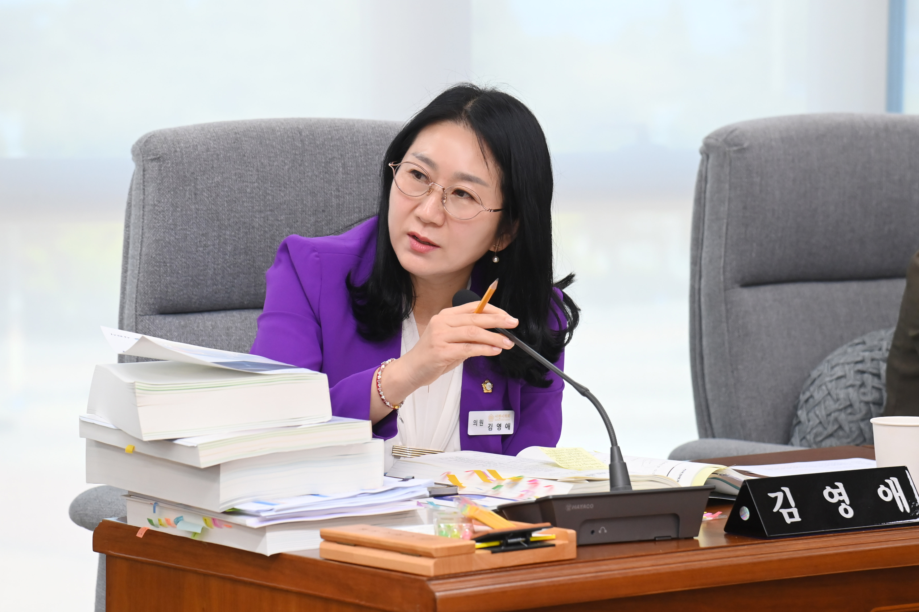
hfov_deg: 17.1
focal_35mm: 120
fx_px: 3063
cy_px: 306
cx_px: 460
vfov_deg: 11.4
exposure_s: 1/250
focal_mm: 120
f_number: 6.3
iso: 2500
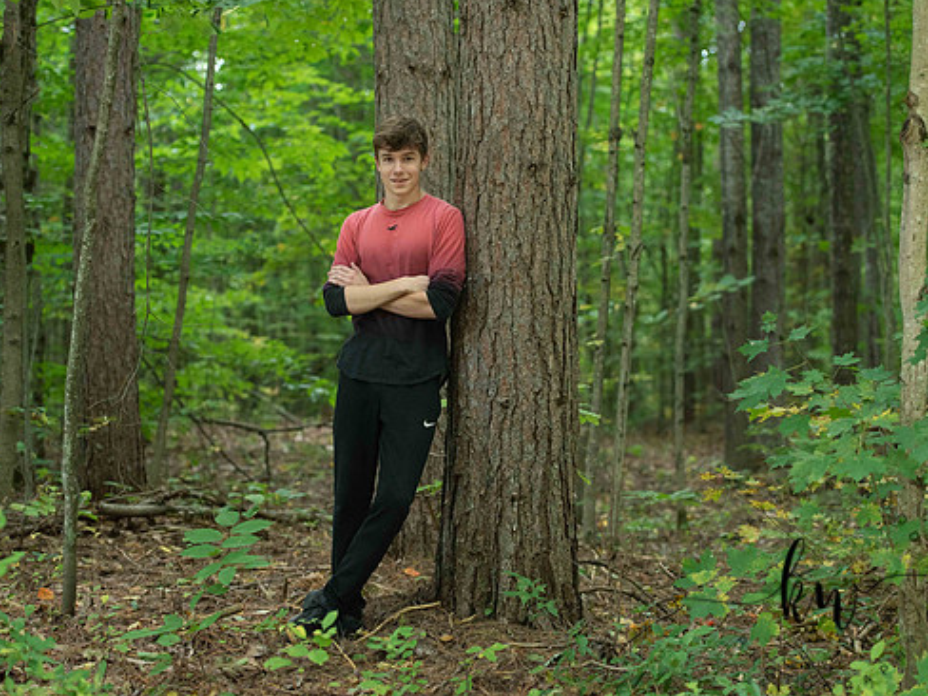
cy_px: 341
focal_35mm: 80
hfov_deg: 24.4
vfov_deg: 18.4
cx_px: 447
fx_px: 2145
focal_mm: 70
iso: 800
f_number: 2.8
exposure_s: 1/200
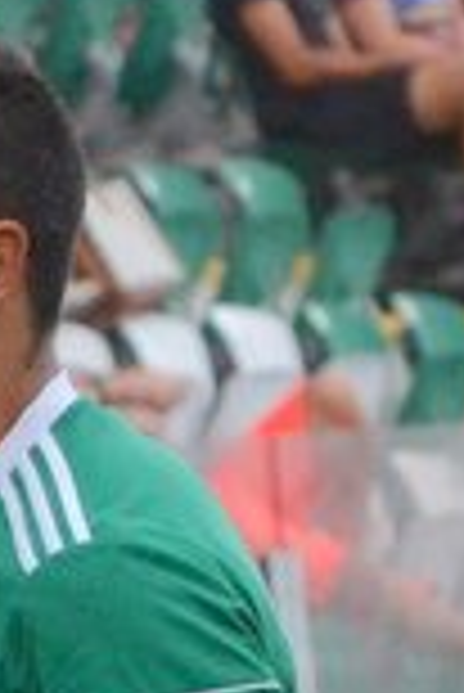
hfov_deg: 0.9
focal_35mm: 1577
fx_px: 30416
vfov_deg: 1.3
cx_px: -536
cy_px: 1447
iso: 1000
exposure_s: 1/800
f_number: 7.1
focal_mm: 135
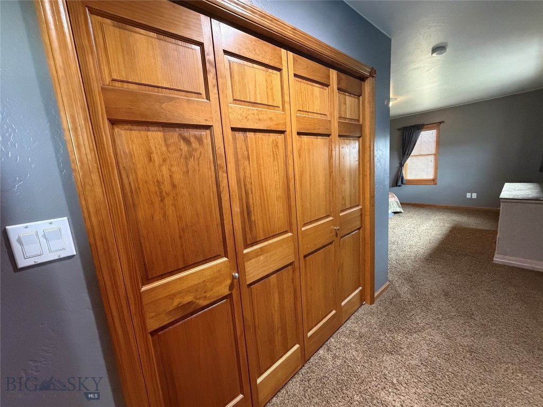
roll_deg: +5.1
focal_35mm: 14
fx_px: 220
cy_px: 204
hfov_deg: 102.1
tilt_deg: -9.3
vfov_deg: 85.7
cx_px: 272
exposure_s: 1/60
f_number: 2.2
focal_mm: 2.22
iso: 800
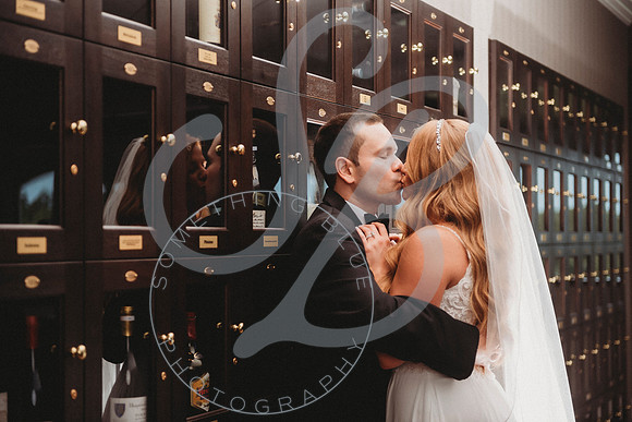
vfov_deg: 19.4
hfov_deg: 28.8
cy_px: 211
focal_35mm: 70
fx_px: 1232
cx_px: 316
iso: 100
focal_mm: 70
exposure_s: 1/200
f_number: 2.8
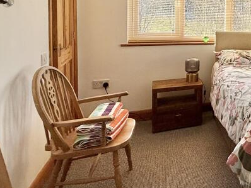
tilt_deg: -2.4
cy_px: 26
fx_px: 261
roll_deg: -1.7
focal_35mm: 36
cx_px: 296
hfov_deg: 38.8
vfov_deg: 37.6
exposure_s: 1/271
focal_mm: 2.22
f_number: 2.2
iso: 64
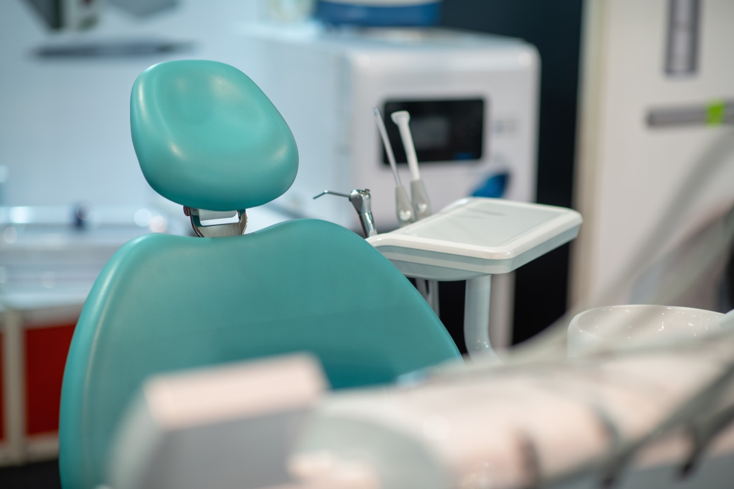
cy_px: 244
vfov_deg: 16.1
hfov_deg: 23.9
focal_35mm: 85
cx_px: 367
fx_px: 1733
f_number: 2
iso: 400
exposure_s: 1/200
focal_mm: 85
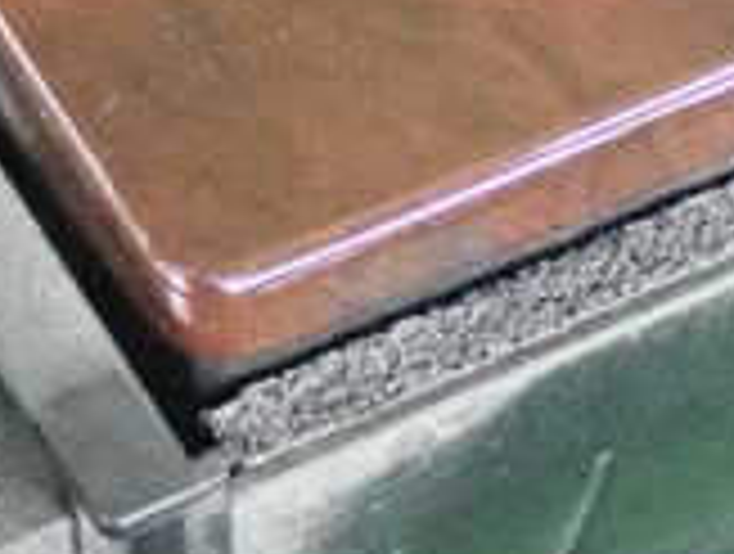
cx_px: 671
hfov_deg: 9.2
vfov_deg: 7.0
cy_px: -59
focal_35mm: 213
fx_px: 4526
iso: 4000
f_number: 3.5
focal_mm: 10.35
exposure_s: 1/125
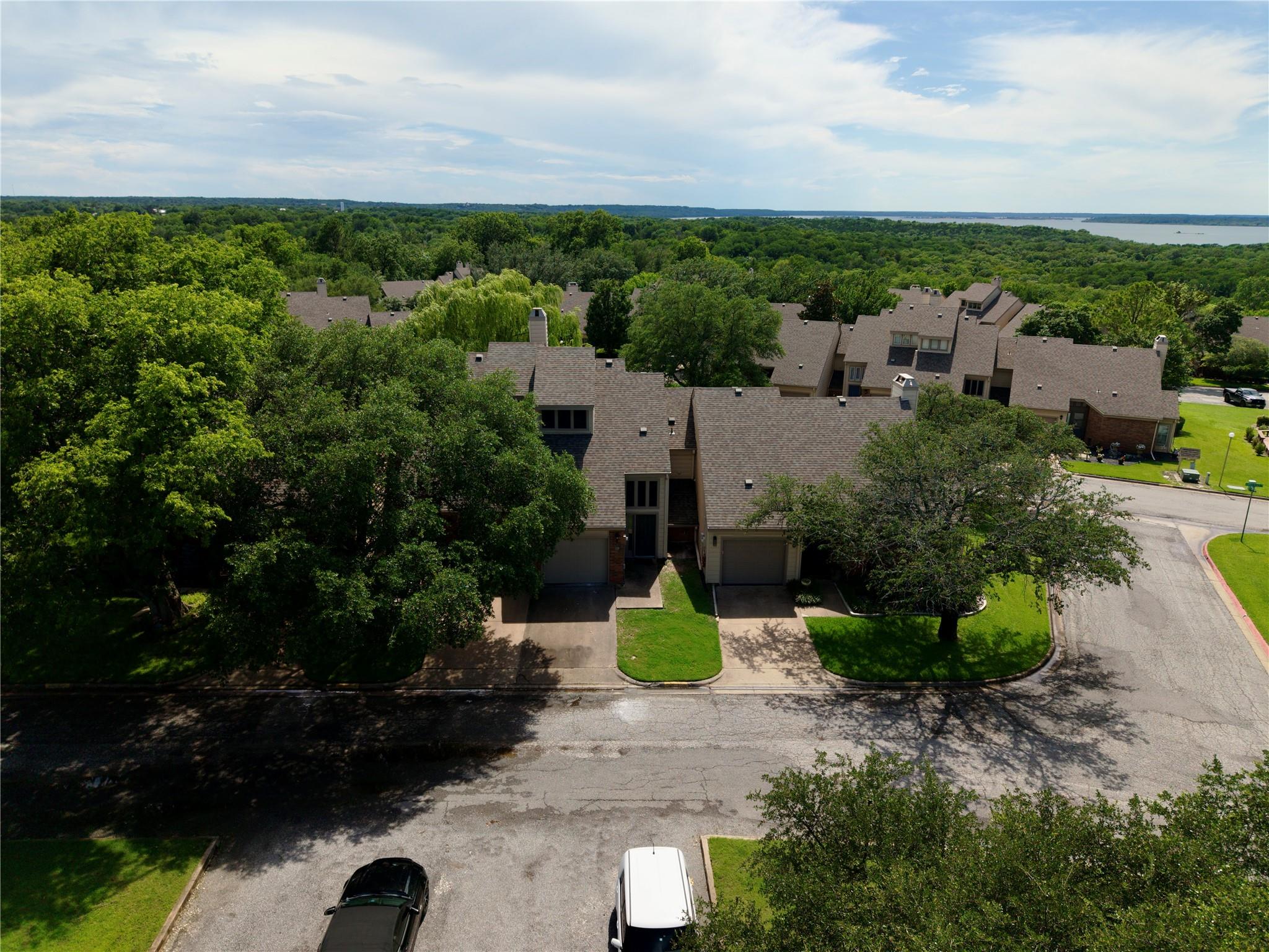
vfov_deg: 56.8
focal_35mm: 24
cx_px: 634
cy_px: 476
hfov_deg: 71.6
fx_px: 880
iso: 150
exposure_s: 1/120
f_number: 1.8
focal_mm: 8.67
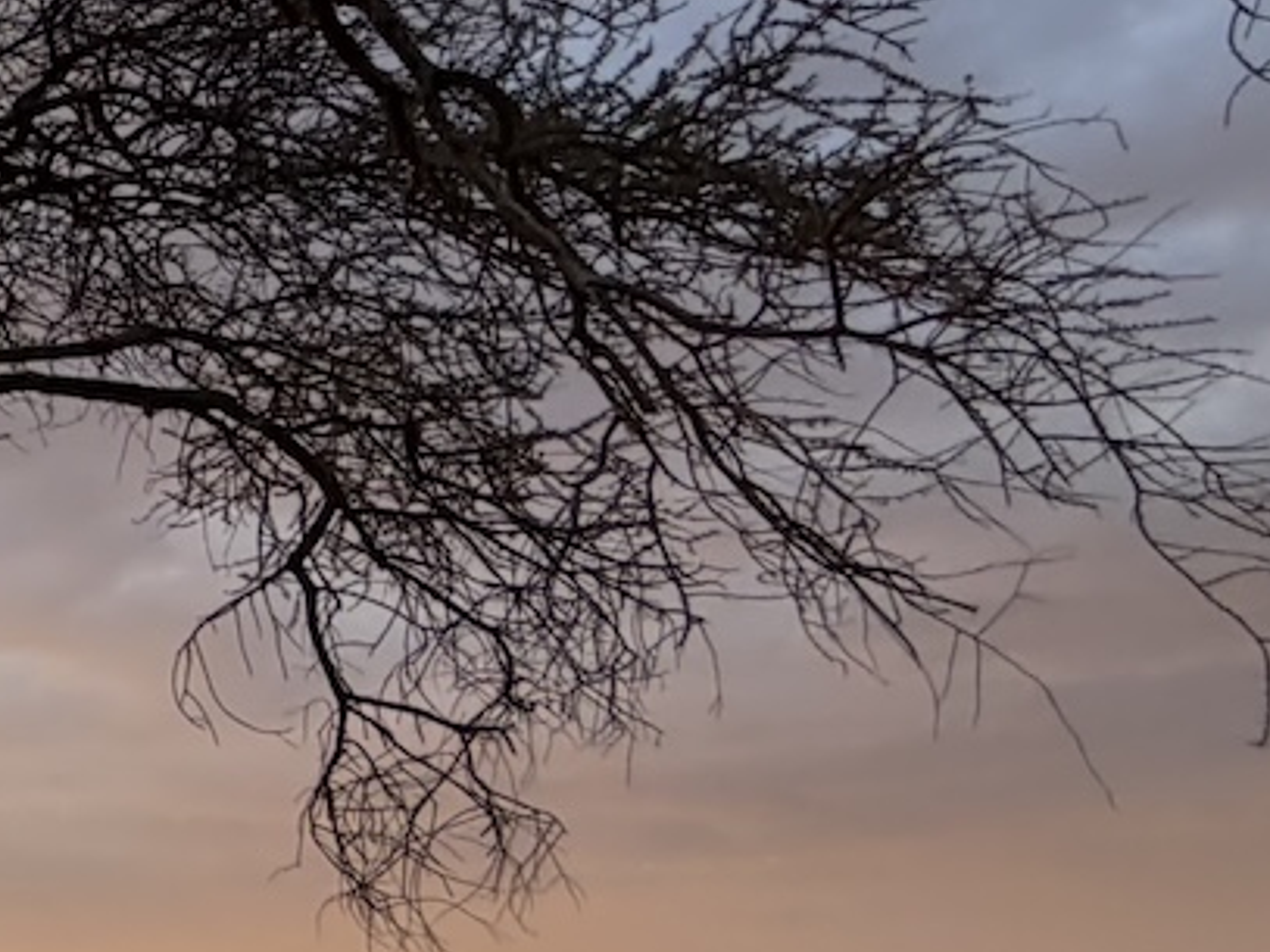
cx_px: -1292
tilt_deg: +21.8
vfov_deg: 22.2
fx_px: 2421
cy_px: 424
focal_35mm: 66
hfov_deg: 18.5
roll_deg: +0.5
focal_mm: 2.22
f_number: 2.2
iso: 50
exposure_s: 1/340
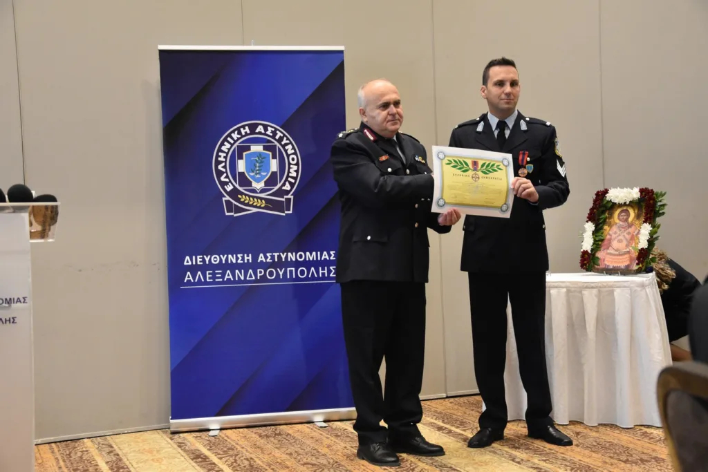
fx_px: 1003
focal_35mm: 51
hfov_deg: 38.9
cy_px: 236
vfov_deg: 26.5
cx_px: 354
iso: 3200
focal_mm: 34
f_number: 4.2
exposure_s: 1/125
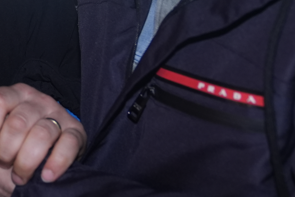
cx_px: -106
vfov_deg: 10.3
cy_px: -141
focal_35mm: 126
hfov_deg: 15.4
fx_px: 1032
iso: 1000
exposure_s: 1/125
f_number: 2.8
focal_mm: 34
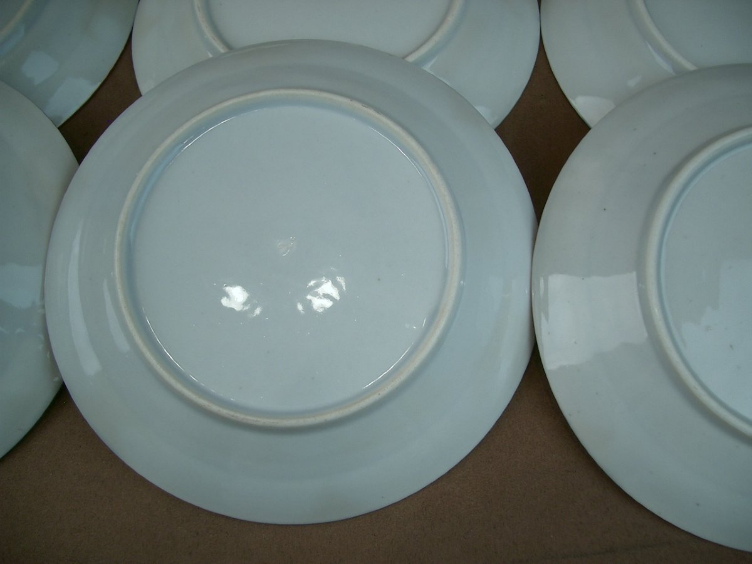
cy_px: 282
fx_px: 760
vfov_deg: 40.7
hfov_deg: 52.6
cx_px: 376
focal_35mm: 35
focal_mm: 5.8
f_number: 2.6
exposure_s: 1/80
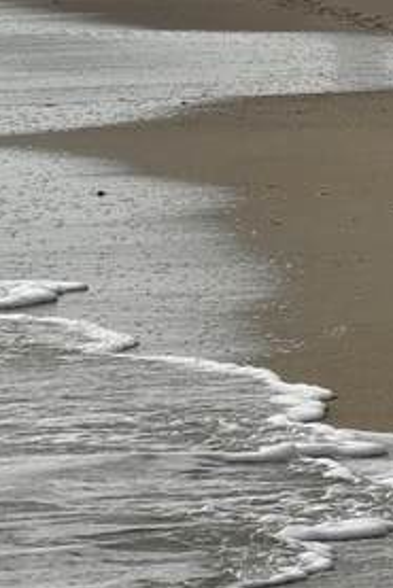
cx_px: 321
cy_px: 132
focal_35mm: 432
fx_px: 7065
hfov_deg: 3.2
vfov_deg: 4.8
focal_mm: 15.66
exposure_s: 1/3344
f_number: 2.8
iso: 50
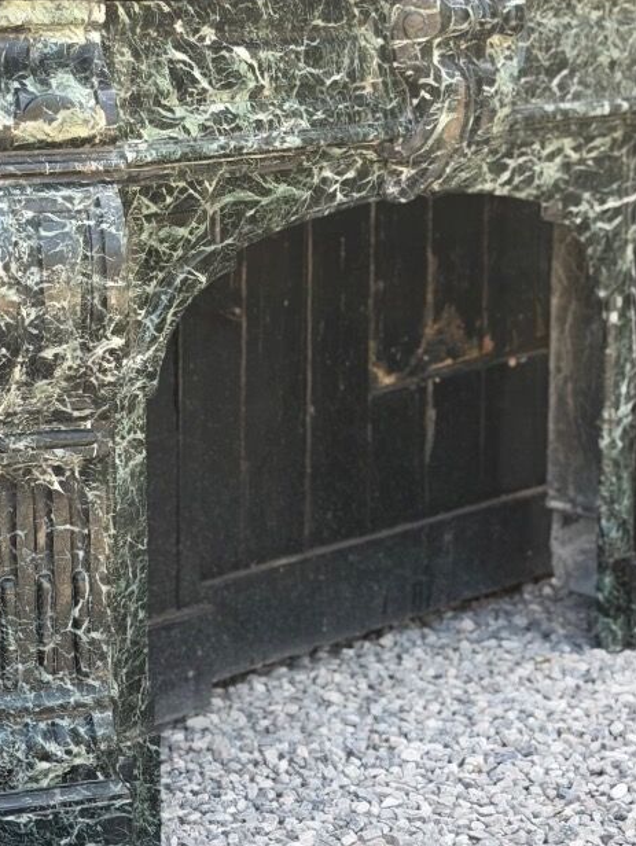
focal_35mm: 88
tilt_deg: -9.1
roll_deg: -2.9
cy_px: 304
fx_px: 2153
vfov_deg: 22.2
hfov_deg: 16.8
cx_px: 258
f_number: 1.78
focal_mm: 6.76
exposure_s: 1/213
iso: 50
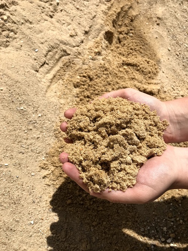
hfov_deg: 49.8
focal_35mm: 28
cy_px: 126
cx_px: 94
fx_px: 203
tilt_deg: -55.3
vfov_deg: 63.4
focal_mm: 3.99
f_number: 1.8
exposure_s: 1/5319
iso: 20
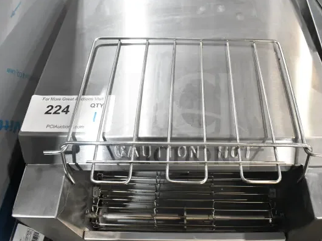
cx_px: 181
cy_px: 121
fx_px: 279
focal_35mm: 30
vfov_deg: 46.8
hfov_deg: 59.8
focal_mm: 18
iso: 6400
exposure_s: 1/160
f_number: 6.3
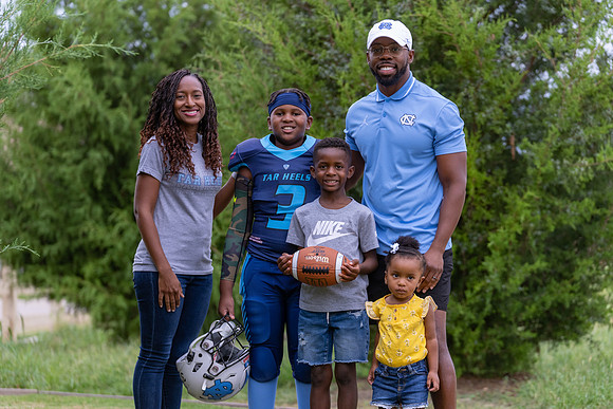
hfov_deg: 16.5
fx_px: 2112
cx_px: 306
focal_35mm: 124
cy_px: 204
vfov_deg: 11.1
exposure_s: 1/320
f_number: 3.5
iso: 640
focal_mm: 124
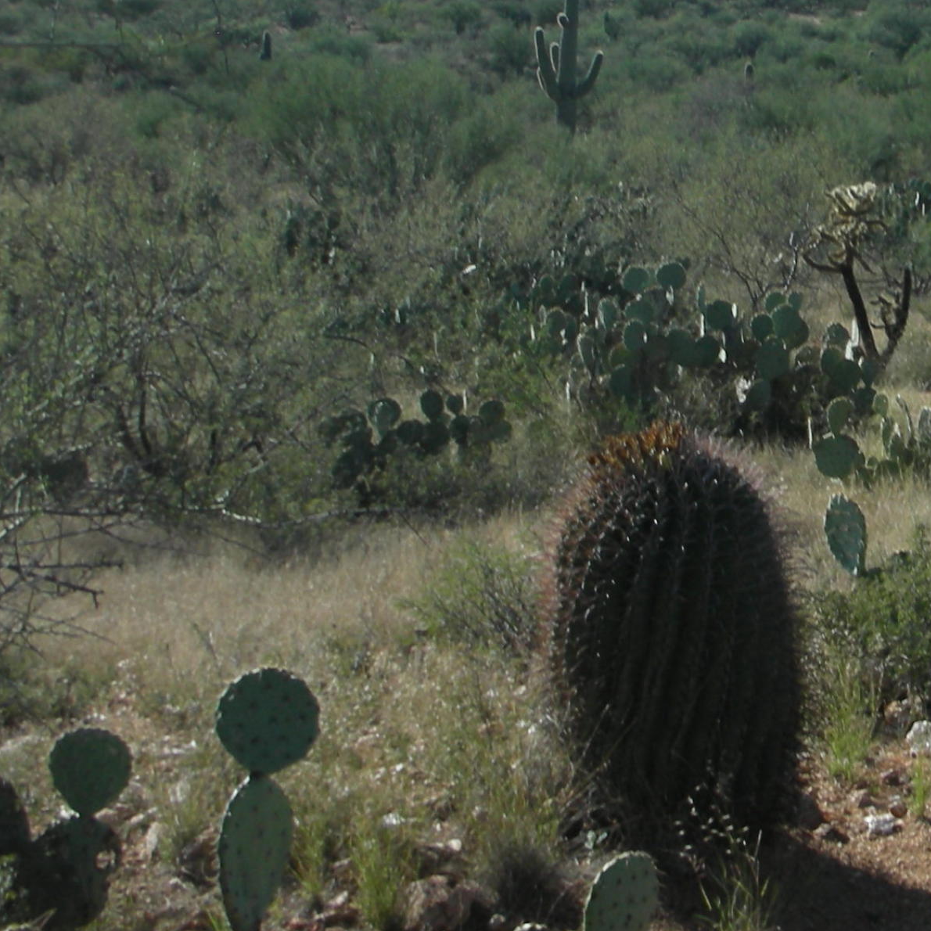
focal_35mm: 78
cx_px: 860
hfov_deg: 21.6
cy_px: 160
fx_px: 2373
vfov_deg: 21.9
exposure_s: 1/87.3
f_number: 8.5
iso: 50
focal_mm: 5.8
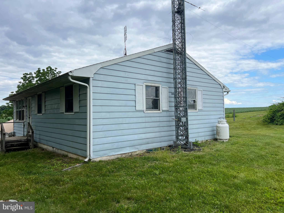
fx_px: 213
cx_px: 142
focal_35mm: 26
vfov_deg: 53.1
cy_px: 106
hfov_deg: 67.3
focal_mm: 5.7
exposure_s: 1/2513
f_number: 1.5
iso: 50
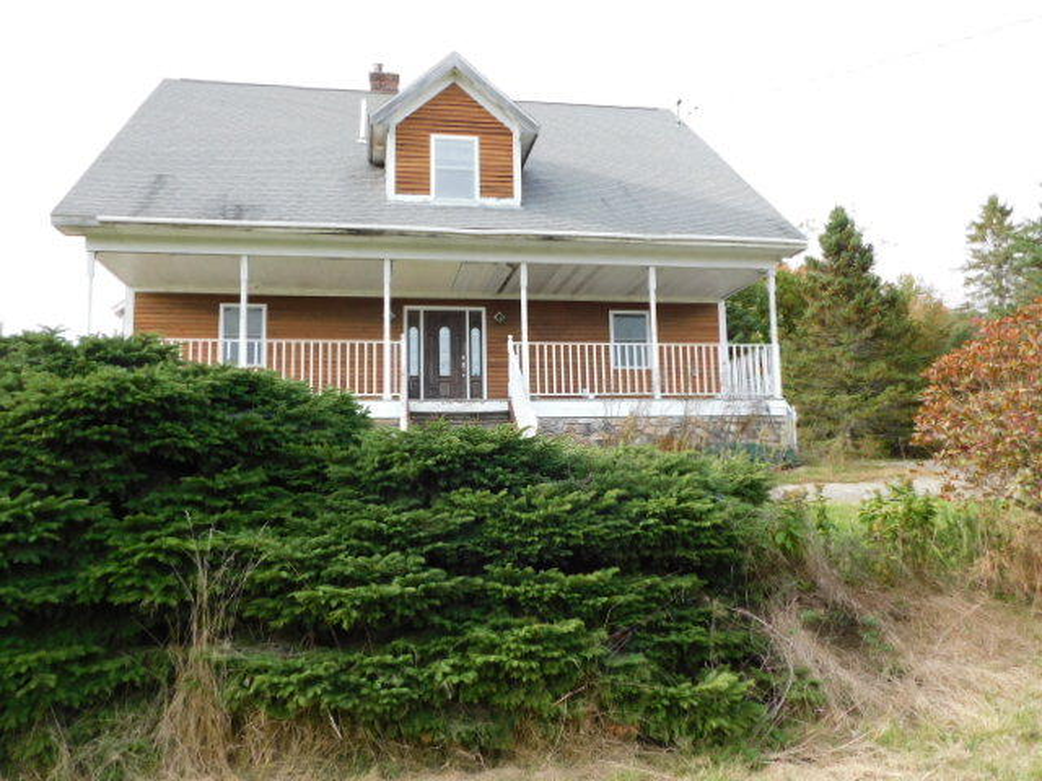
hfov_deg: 63.4
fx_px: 843
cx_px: 521
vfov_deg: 49.7
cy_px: 390
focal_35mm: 28
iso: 125
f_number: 3.2
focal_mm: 4.9
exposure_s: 1/320
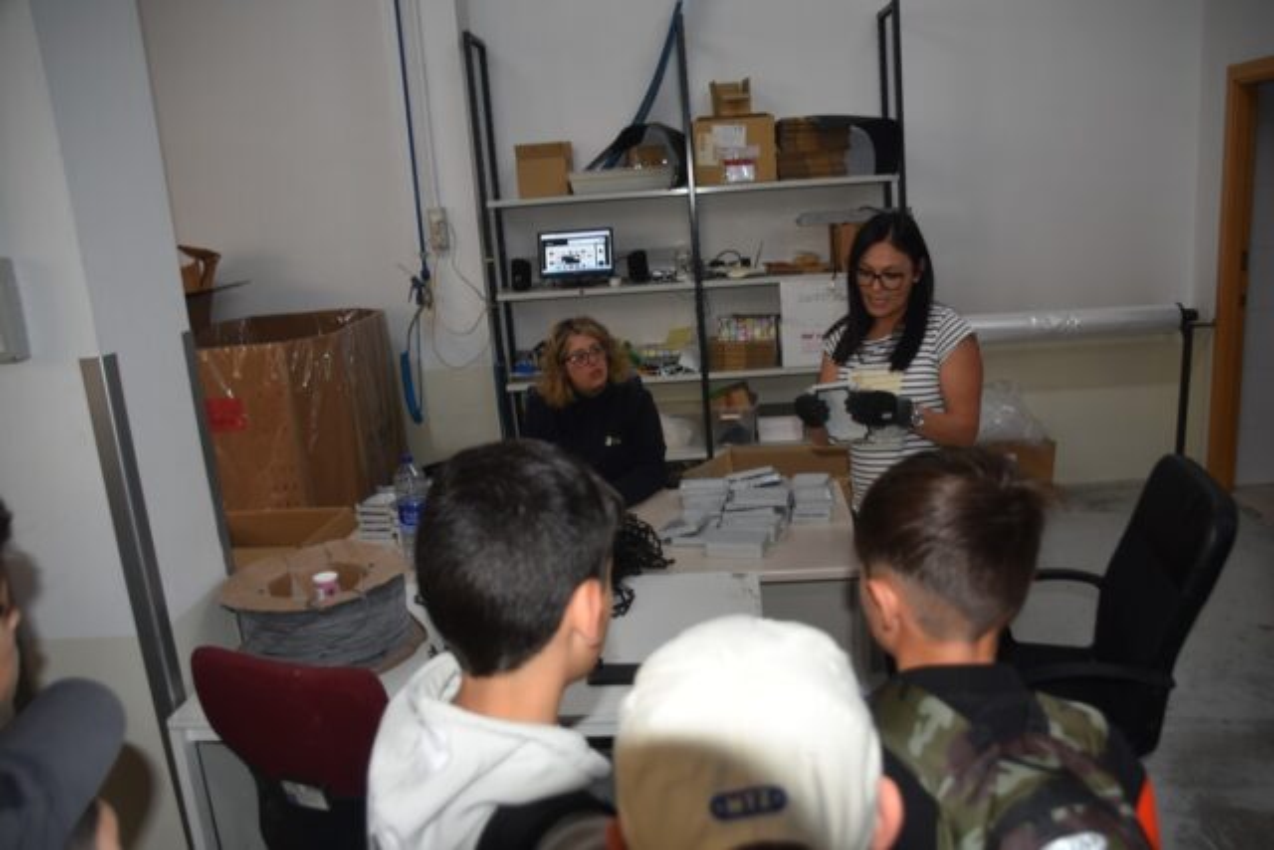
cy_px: 425
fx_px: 1062
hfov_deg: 61.9
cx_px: 637
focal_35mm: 30
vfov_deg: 43.6
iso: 400
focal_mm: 20
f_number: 3.5
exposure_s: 1/80
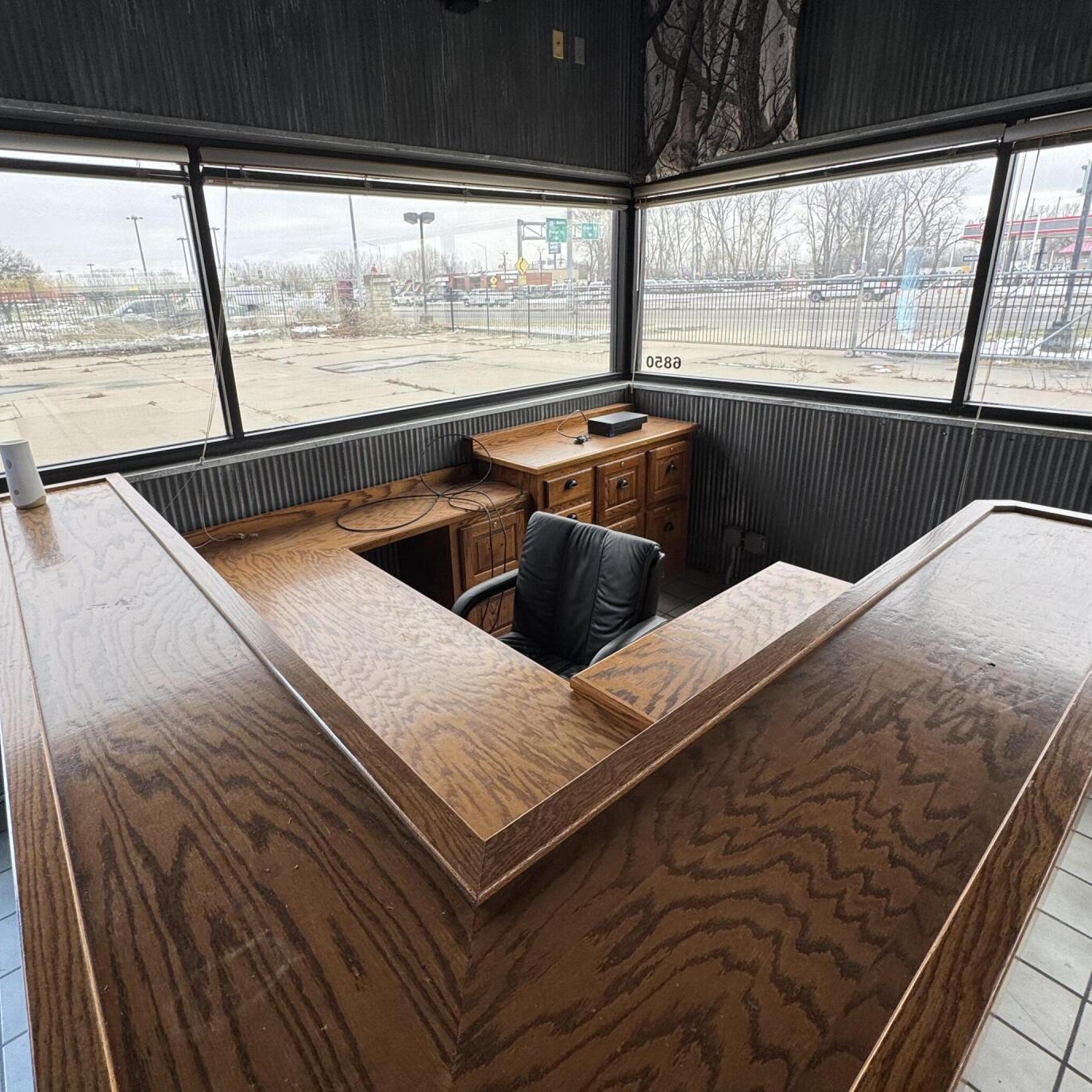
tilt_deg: -17.6
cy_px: 502
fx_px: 642
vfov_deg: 80.6
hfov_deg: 80.6
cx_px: 501
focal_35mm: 18
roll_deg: +1.7
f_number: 2.2
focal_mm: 2.22
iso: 50
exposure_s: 1/99
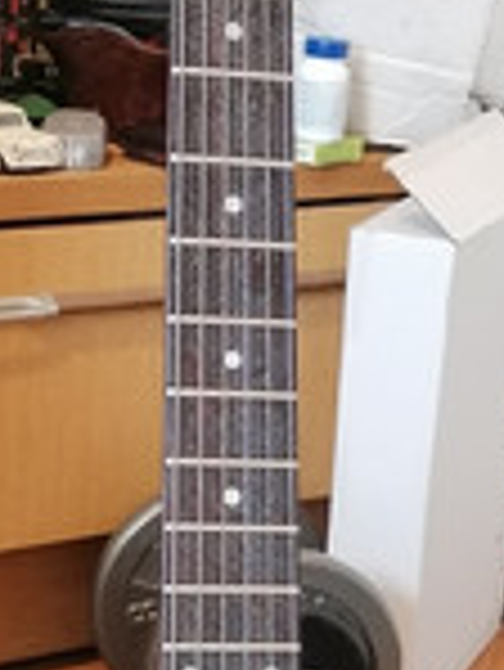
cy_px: 657
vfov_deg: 16.6
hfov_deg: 12.8
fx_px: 2249
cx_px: 243
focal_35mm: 116
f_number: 1.8
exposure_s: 1/50
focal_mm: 4.75
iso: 640
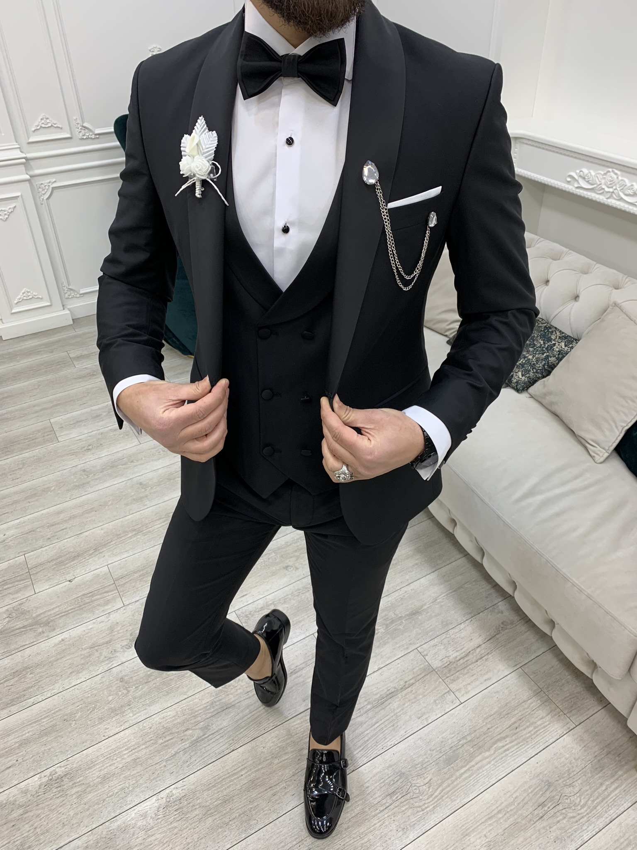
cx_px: 318
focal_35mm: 26
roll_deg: +1.0
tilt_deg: -34.9
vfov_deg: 67.3
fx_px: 638
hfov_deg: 53.1
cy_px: 425
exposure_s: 1/121
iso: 100
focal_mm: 4.25
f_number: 1.8
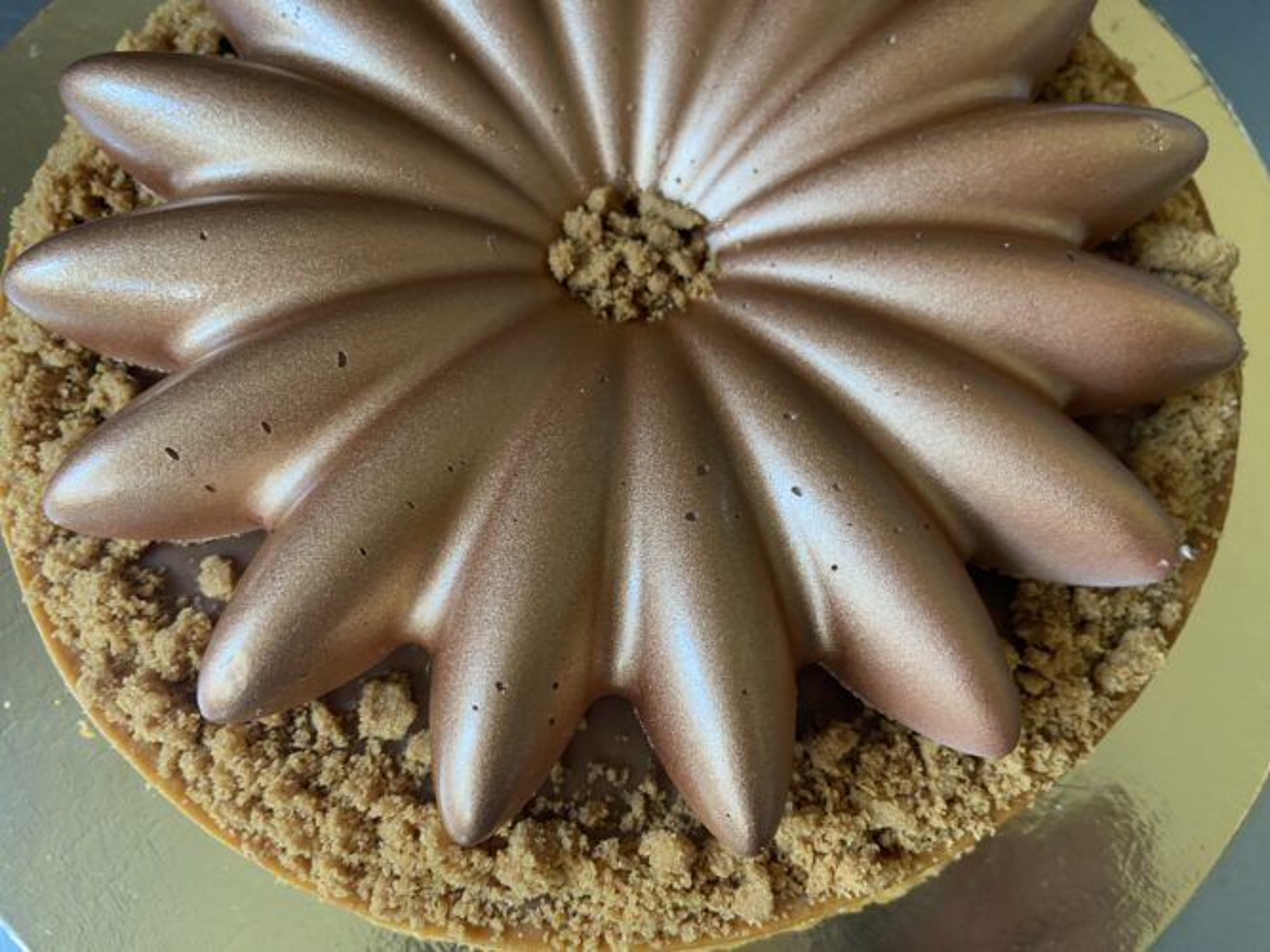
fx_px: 954
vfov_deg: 53.0
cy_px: 476
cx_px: 635
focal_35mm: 26
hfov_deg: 67.3
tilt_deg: -72.6
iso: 160
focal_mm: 4.25
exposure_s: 1/60
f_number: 1.8
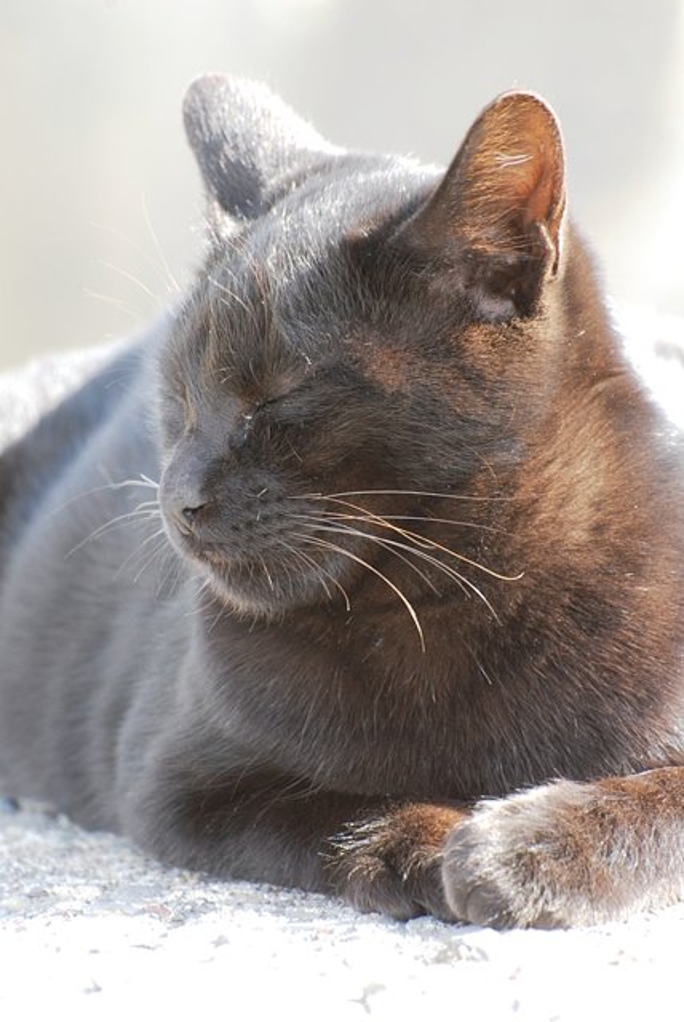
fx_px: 9384
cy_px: 511
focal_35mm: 330
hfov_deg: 4.2
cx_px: 342
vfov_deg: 6.2
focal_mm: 220
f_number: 9
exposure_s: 1/20
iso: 200
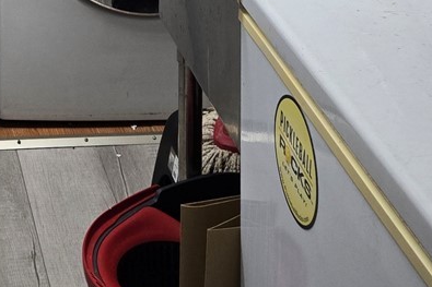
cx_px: -101
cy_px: -358
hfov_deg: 19.7
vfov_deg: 11.9
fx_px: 1163
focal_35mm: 97
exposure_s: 1/120
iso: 100
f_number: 1.8
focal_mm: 5.4
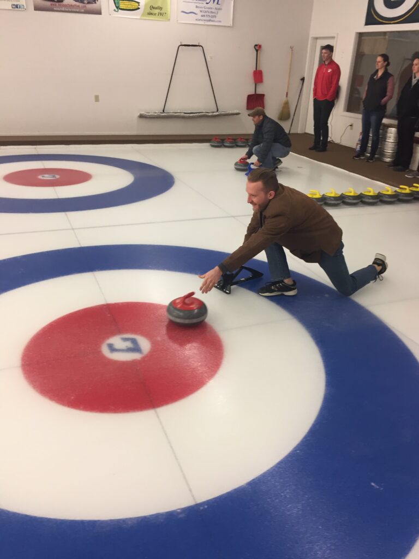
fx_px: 468
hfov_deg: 48.2
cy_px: 280
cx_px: 210
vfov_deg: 61.7
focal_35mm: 29
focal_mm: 4.15
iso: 40
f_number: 2.2
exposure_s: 1/30
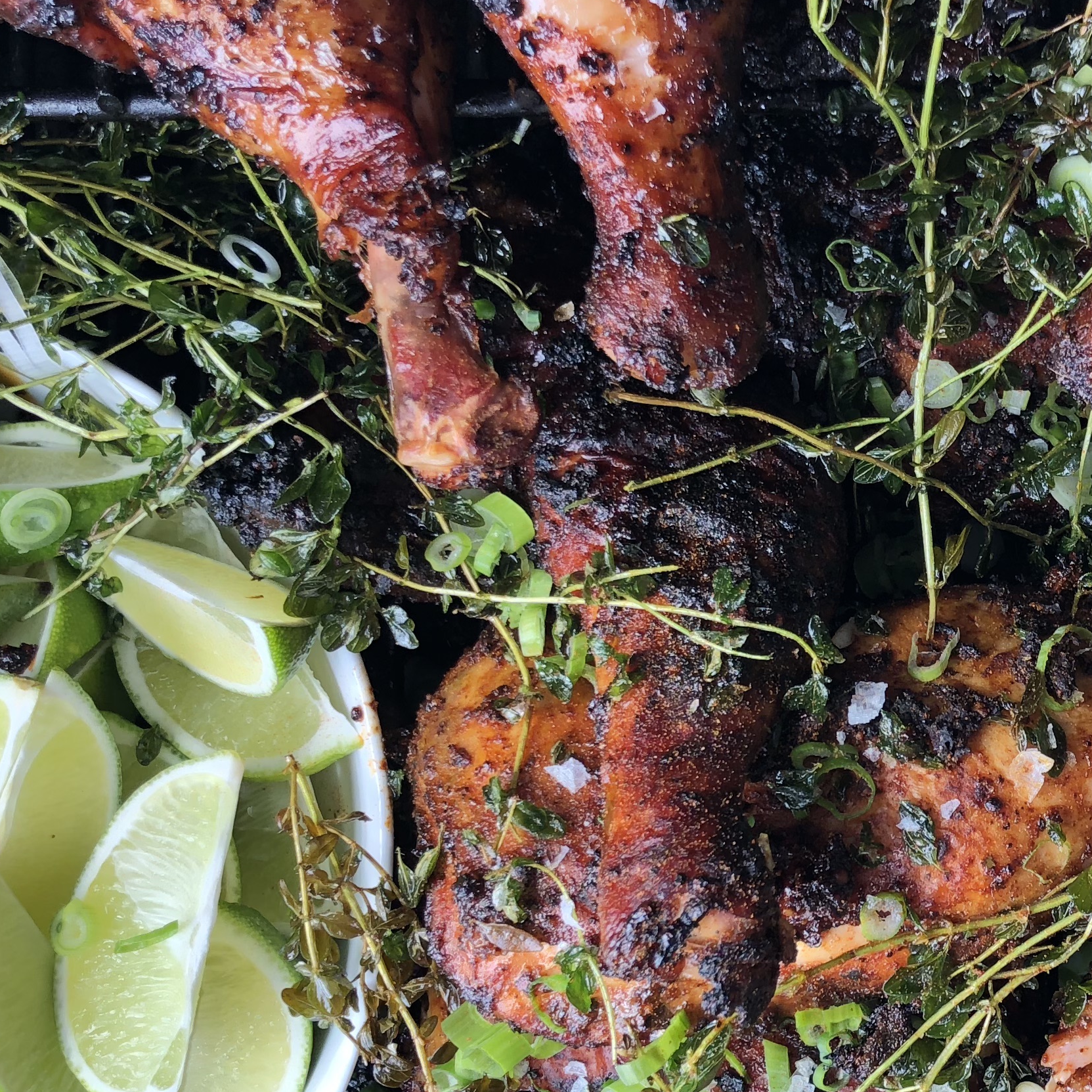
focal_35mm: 60
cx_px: 957
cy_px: 627
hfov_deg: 27.7
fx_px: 2141
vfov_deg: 28.6
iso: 50
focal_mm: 4
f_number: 1.8
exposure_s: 1/120
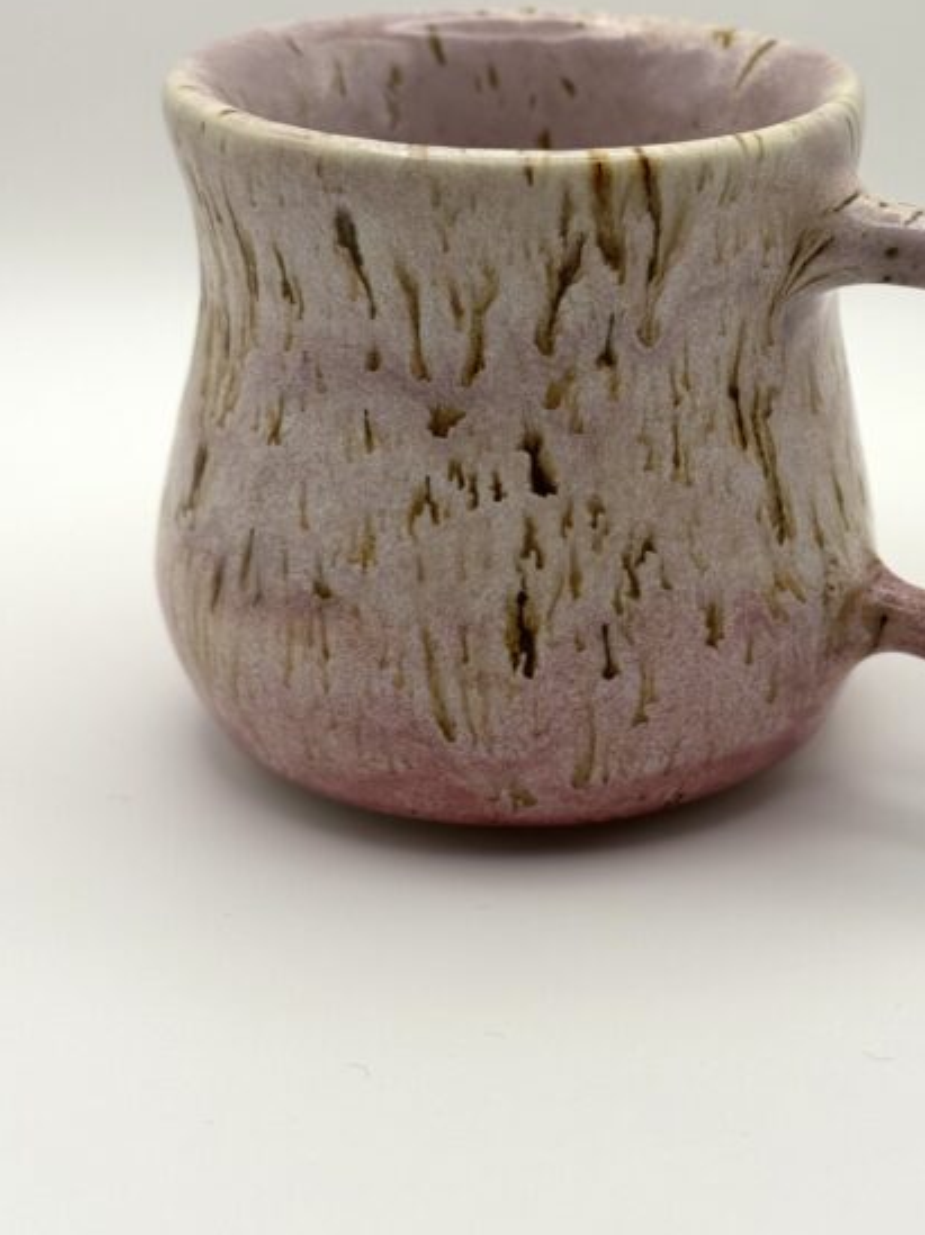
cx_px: 673
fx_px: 2497
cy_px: 409
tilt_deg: -18.6
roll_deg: -0.5
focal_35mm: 70
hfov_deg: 20.8
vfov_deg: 27.6
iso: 64
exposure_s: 1/428
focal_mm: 6.76
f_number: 1.78
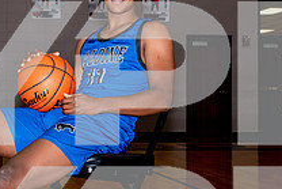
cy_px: 74
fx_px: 745
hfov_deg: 21.1
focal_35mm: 95
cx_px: 49
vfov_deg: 14.4
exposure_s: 1/160
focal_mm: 34
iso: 400
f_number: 6.3
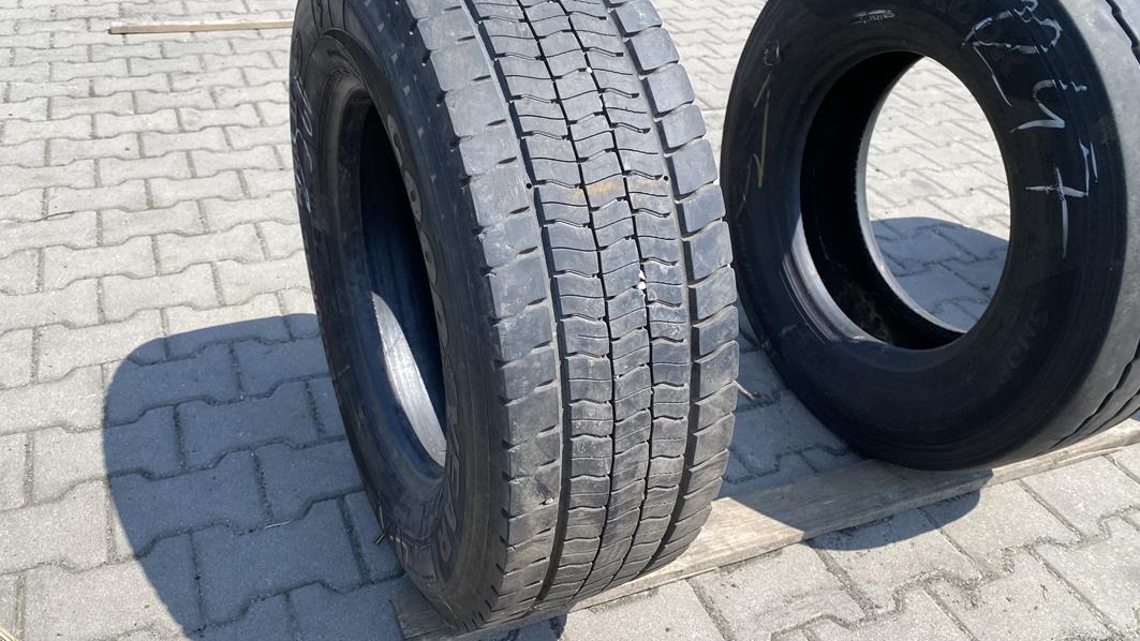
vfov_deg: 40.2
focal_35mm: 29
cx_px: 558
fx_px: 877
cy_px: 313
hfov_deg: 66.1
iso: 32
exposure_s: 1/1346
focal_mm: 4.25
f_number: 1.8
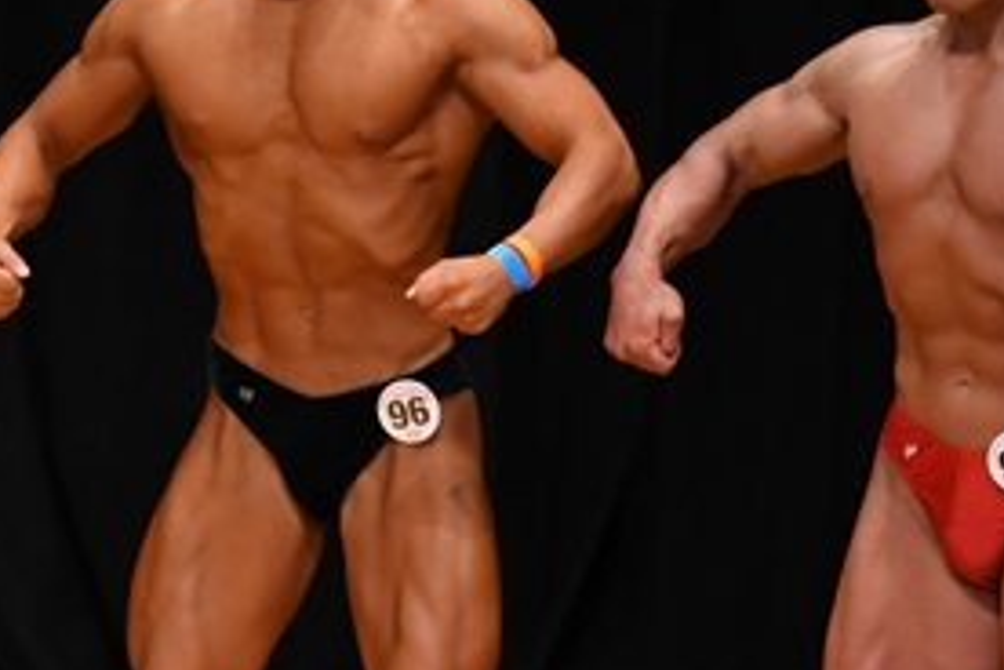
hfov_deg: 2.9
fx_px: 19939
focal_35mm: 715
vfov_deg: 1.9
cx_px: 166
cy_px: 430
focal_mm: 170
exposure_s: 1/400
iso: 3200
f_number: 5.6
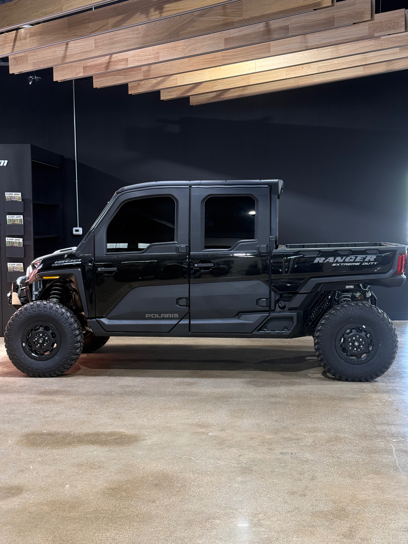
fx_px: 754
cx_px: 204
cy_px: 272
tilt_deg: -4.0
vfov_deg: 39.7
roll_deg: +0.1
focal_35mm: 48
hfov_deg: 30.3
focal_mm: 6.76
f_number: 1.78
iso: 160
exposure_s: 1/74
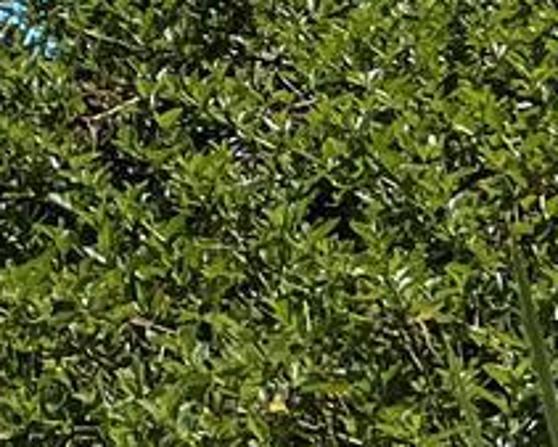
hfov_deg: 7.7
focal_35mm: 208
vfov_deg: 6.6
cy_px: -1008
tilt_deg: -3.9
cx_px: -1259
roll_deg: +1.1
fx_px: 3437
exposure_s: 1/5587
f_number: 1.5
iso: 50
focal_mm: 5.7
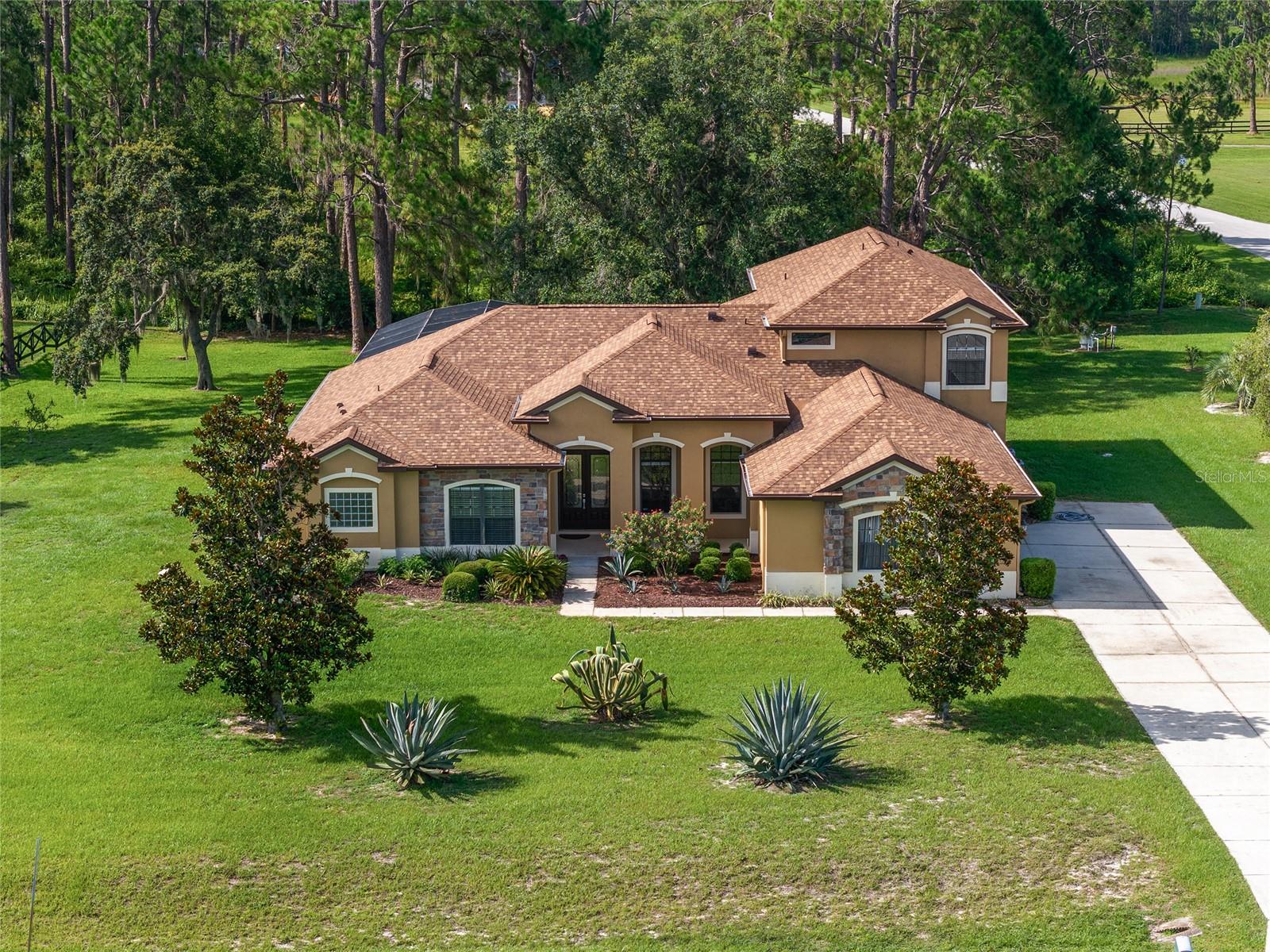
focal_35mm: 70
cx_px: 635
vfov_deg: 21.0
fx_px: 2568
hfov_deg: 27.8
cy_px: 476
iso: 120
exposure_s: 1/800
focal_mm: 19.35
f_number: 2.8
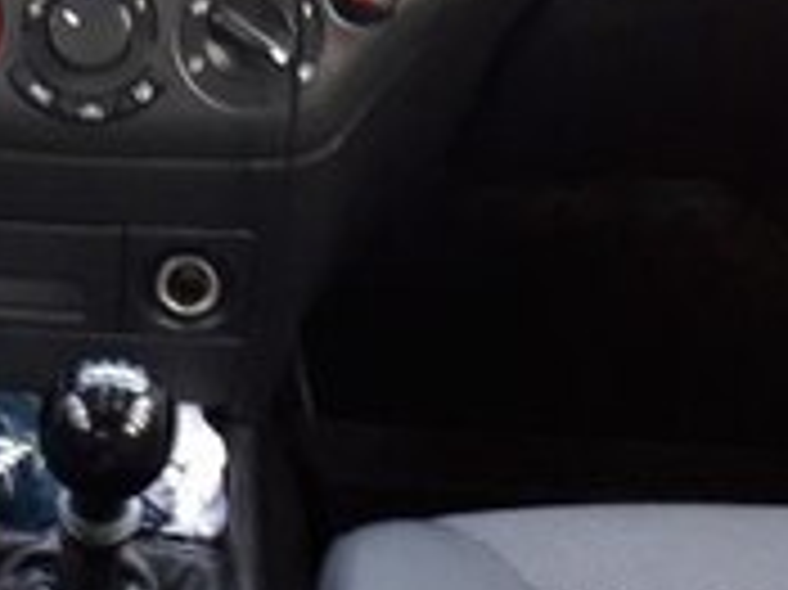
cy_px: -142
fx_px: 2320
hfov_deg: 18.7
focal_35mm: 102
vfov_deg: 14.0
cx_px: -14
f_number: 1.9
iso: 160
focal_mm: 3.6
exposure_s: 1/33
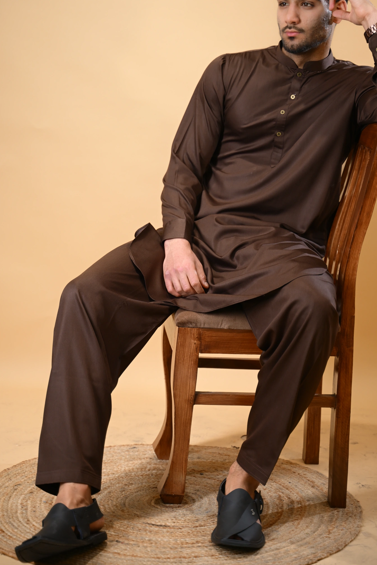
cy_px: 227
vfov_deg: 24.4
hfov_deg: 16.5
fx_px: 1304
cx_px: 198
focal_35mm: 83
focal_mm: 66
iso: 250
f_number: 2.8
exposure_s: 1/125
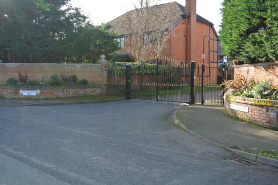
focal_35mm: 37
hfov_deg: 51.9
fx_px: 286
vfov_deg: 35.9
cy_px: 92
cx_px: 139
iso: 100
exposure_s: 1/160
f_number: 4
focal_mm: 14
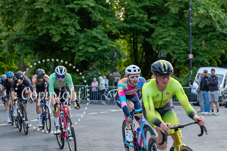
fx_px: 532
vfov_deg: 16.2
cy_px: 62
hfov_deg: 24.1
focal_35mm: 84
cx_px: 136
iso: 1000
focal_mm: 70
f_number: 2.8
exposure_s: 1/800
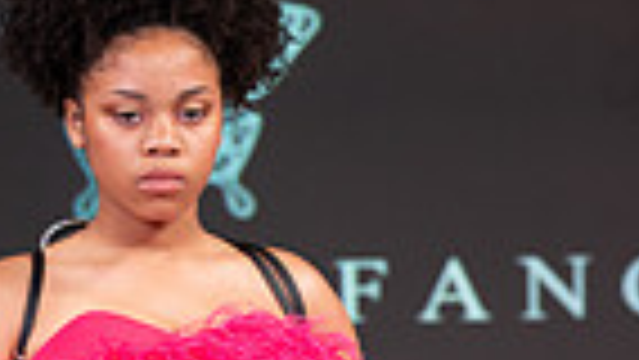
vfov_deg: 3.7
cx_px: 232
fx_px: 5509
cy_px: 891
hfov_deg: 6.6
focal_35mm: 325
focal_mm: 98
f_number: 5.6
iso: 2000
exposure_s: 1/400
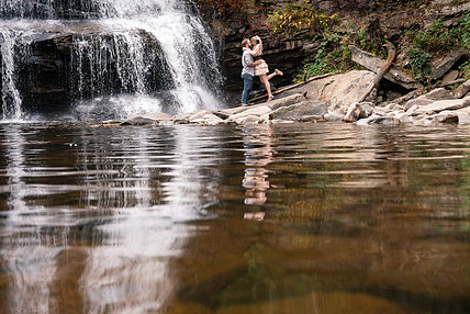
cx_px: 247
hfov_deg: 38.8
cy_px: 197
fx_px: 666
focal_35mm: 51
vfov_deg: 26.4
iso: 2000
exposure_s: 1/125
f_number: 8
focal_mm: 36
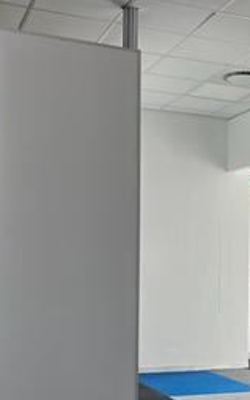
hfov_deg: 19.2
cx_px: 280
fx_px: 708
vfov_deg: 31.1
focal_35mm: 65
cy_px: 290
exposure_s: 1/121
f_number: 1.6
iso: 80
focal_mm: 5.1
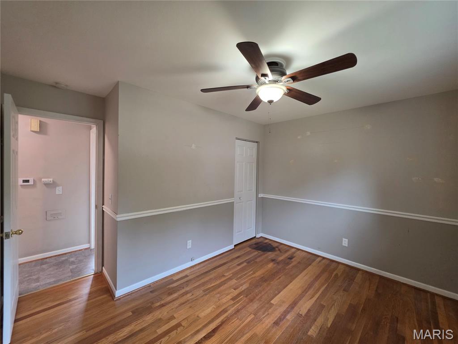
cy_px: 172
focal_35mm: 13
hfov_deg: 106.2
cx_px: 229
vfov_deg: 89.9
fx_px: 172
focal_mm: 2.2
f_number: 1.9
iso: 160
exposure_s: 1/60
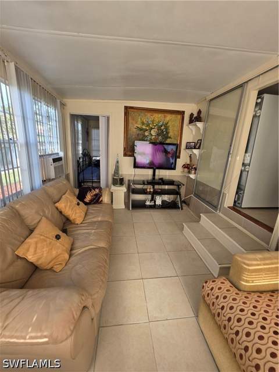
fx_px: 140
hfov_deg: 89.9
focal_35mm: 13
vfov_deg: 106.2
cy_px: 186
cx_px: 140
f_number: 1.9
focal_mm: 2.2
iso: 16
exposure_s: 1/50
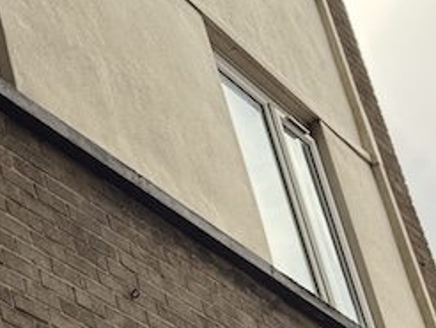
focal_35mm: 117
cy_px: 431
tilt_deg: +24.5
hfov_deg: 14.3
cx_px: -406
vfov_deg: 12.3
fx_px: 1475
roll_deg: +4.3
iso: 100
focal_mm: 6.76
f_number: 1.78
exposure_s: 1/955
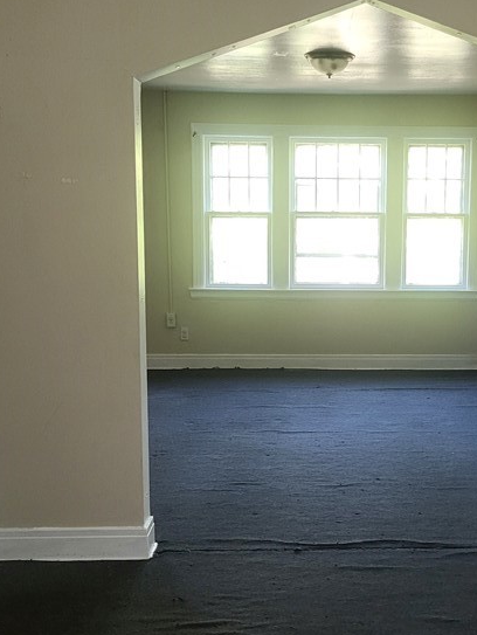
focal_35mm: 49
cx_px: 341
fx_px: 899
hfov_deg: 29.4
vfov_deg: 38.8
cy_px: 350
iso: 320
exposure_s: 1/120
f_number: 1.8
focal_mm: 5.4
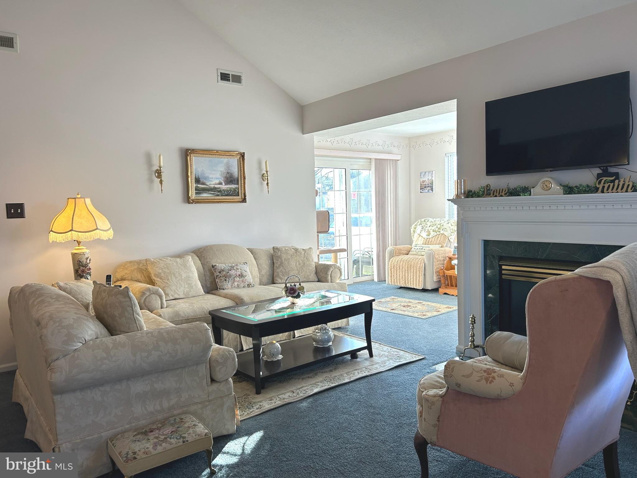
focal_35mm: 26
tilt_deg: -4.1
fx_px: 478
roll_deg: +1.7
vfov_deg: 53.1
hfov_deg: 67.3
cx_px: 318
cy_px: 239
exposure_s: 1/120
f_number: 1.5
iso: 40
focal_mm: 5.7
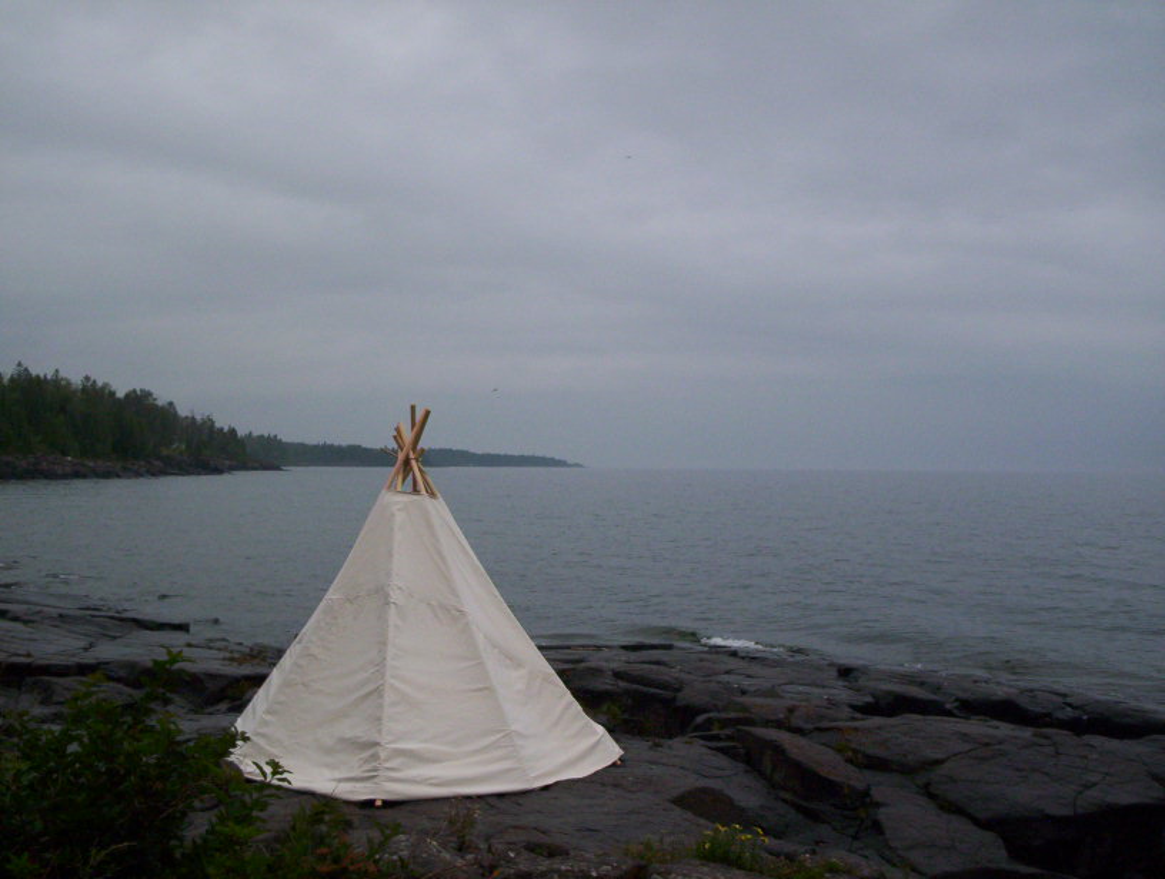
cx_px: 582
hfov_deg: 48.9
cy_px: 440
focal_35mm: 38
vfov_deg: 37.9
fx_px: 1282
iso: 100
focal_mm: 4.99
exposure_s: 1/176
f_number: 4.5
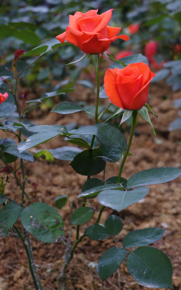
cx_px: 72
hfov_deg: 18.8
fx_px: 545
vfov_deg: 29.8
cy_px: 144
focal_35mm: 69
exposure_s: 1/125
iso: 250
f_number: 4.7
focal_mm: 31.4
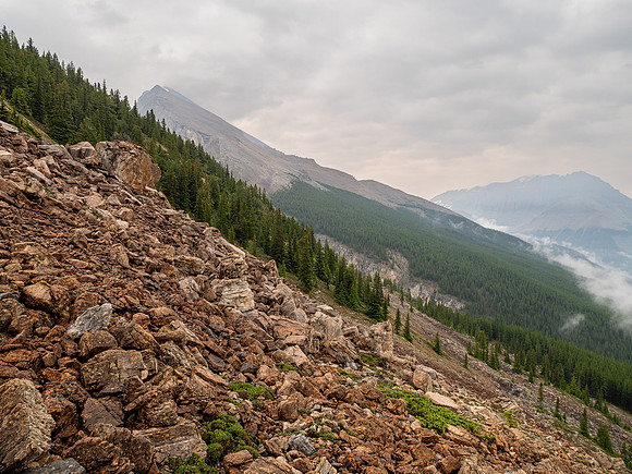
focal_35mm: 24
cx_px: 316
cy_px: 237
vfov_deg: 56.8
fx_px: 438
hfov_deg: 71.6
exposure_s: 1/100
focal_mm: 12
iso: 200
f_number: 8
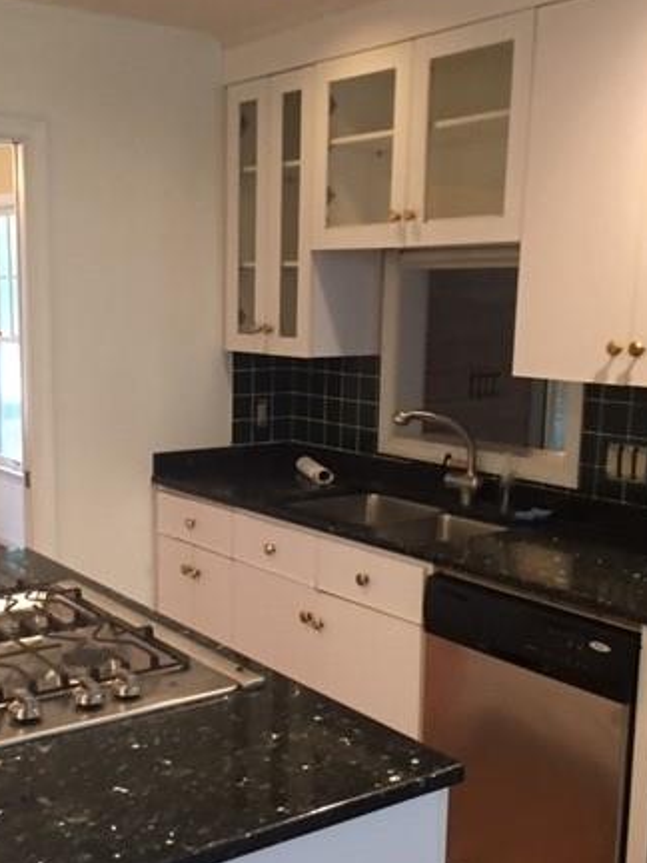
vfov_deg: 43.8
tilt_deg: -8.0
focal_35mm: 43
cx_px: 260
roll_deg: -0.4
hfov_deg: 33.5
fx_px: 1072
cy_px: 489
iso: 100
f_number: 2.2
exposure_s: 1/10
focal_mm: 4.15
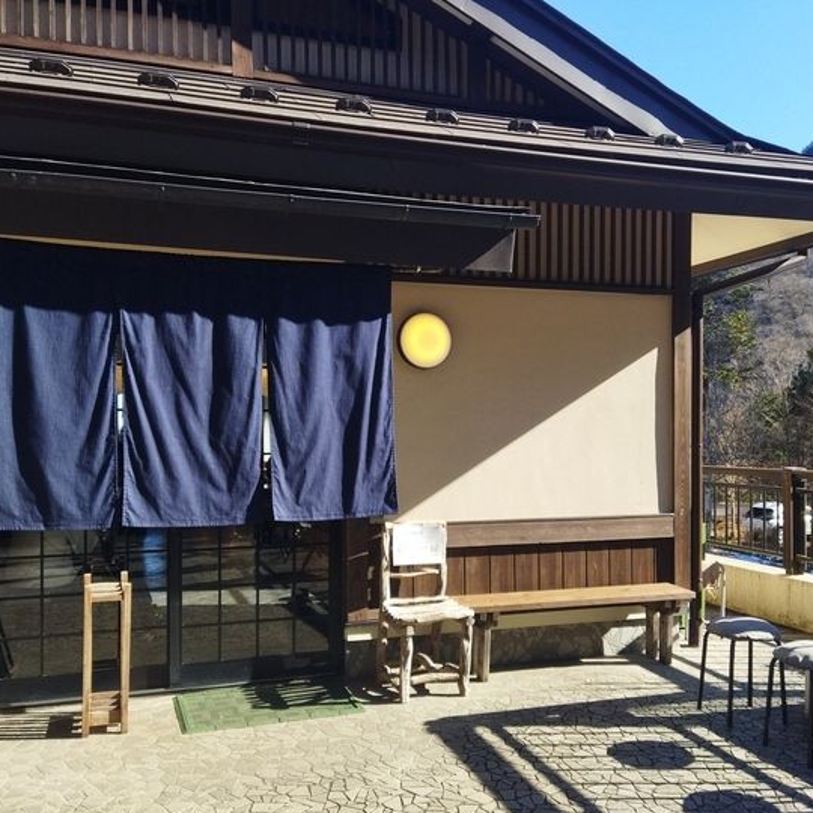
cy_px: 448
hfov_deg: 46.0
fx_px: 957
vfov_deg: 46.0
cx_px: 422
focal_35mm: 36
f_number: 1.79
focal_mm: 4.71
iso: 99
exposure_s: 1/1175
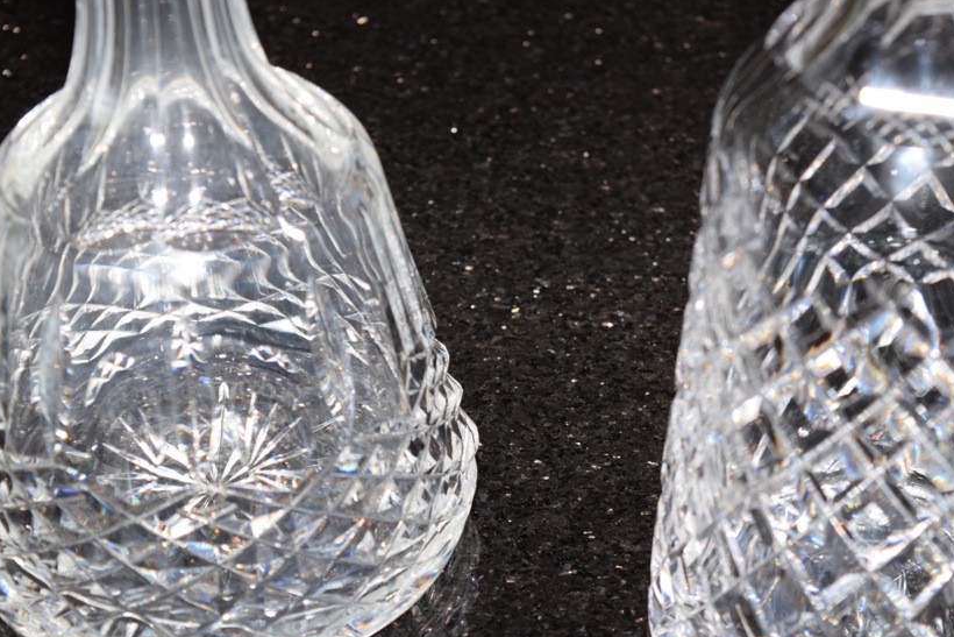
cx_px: 517
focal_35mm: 101
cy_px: 365
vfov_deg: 13.6
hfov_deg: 20.3
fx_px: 2666
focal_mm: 55
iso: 1250
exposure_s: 1/60
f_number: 5.6
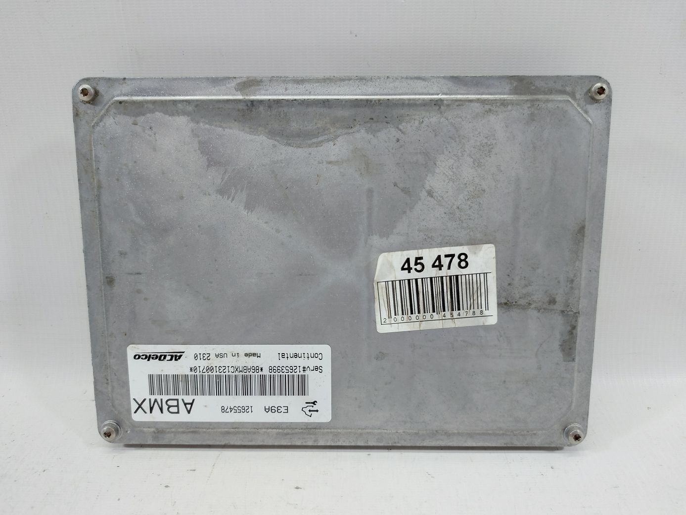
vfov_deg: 56.8
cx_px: 343
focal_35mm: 24
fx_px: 476
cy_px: 258
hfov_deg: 71.6
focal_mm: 5.23
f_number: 1.8
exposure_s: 1/50
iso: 100
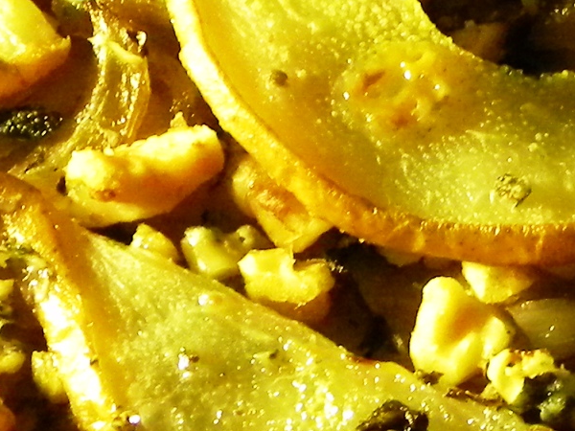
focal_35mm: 175
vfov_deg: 8.5
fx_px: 2907
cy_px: 244
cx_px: 398
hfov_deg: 11.3
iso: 400
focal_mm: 6.4
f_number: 3.7
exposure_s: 1/25.8
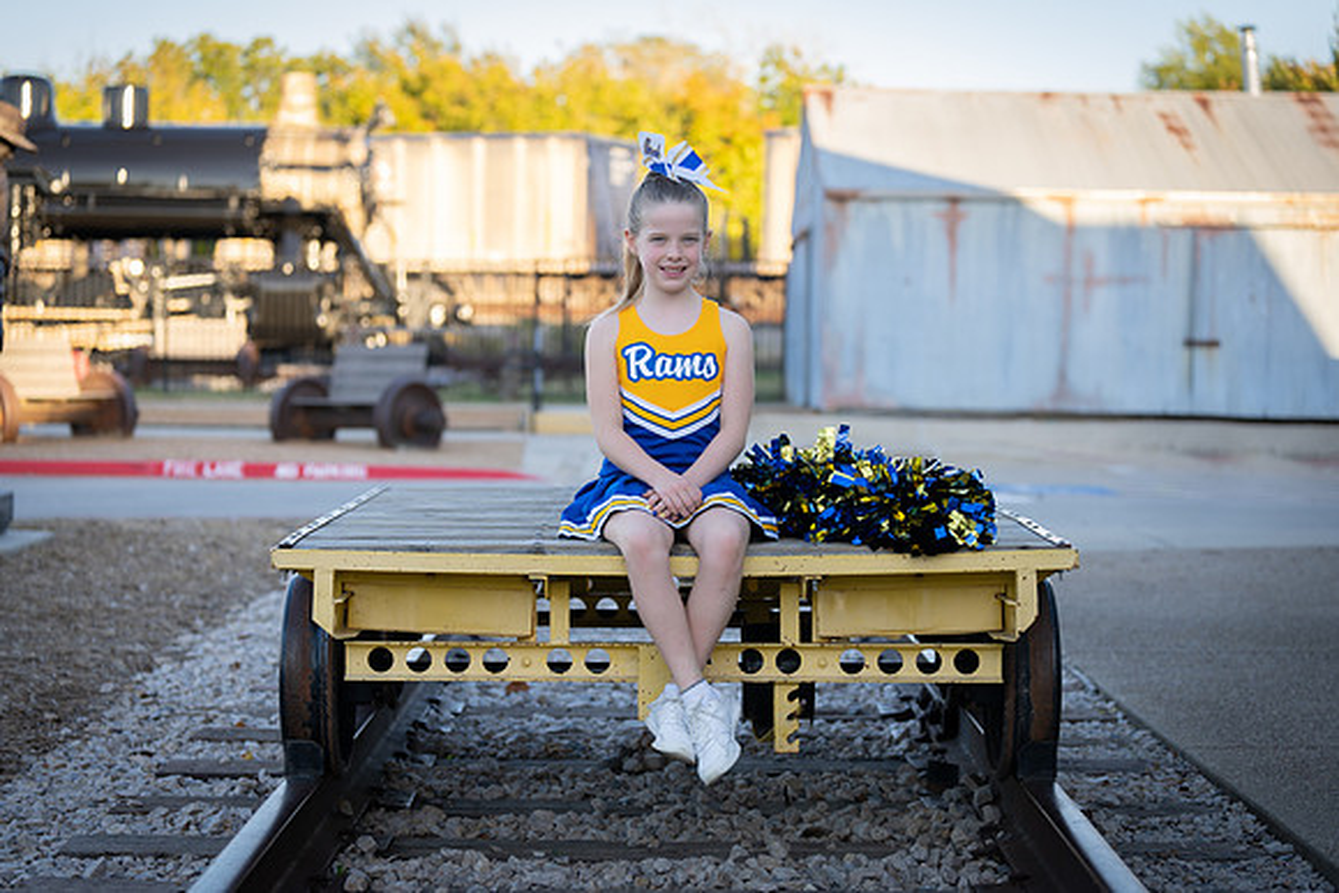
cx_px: 670
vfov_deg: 18.6
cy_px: 446
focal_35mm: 73
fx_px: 2730
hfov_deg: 27.6
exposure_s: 1/320
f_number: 2.8
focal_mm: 70
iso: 125
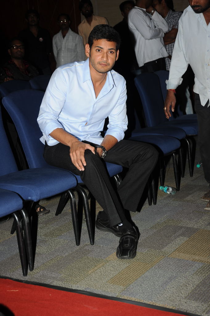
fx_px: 570
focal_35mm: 65
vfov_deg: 31.0
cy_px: 158
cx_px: 105
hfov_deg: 20.9
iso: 320
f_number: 7.1
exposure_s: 1/125
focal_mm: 65
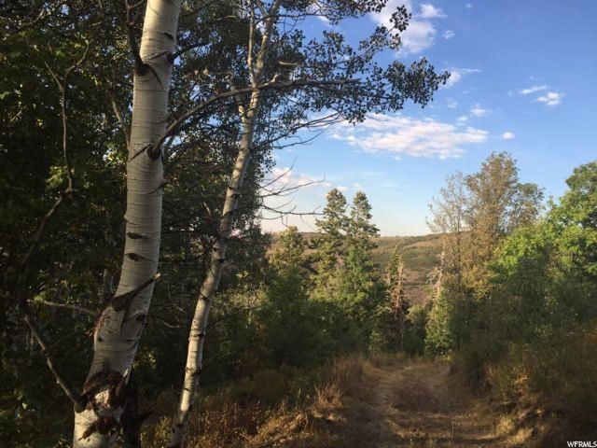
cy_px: 224
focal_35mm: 29
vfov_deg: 48.2
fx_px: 500
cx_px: 298
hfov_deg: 61.7
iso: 32
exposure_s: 1/648
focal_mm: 4.15
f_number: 2.2
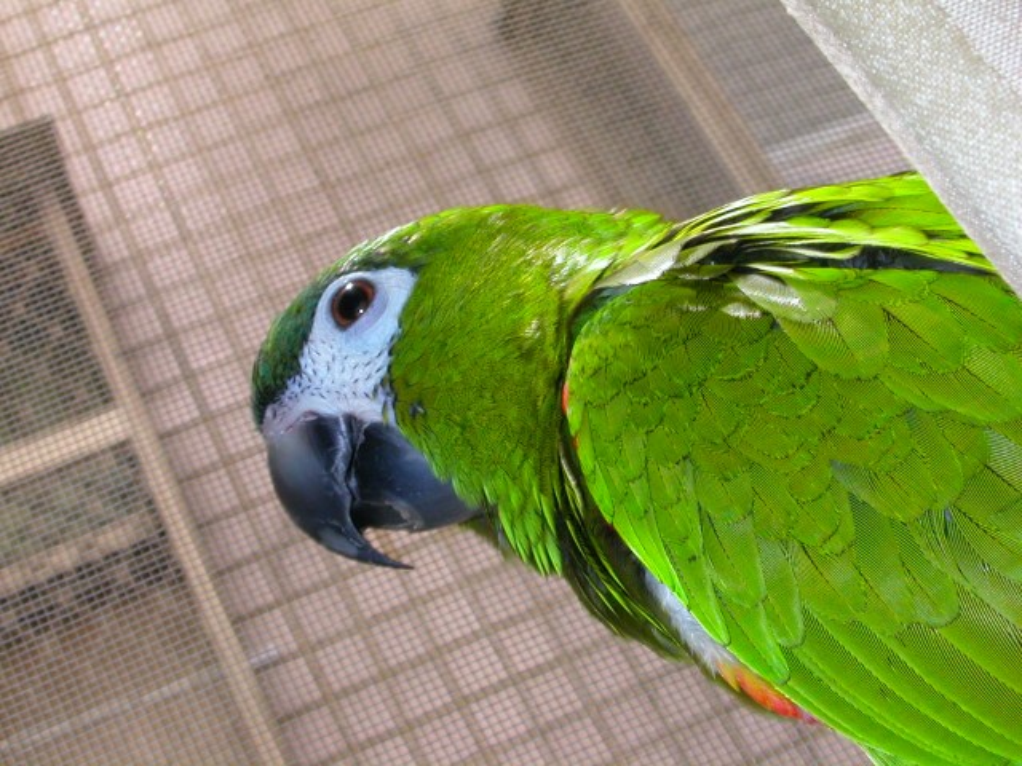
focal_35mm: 64
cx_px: 511
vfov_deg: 22.9
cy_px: 383
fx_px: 1890
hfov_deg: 30.3
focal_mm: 9.7
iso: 100
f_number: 5.9
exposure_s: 1/30
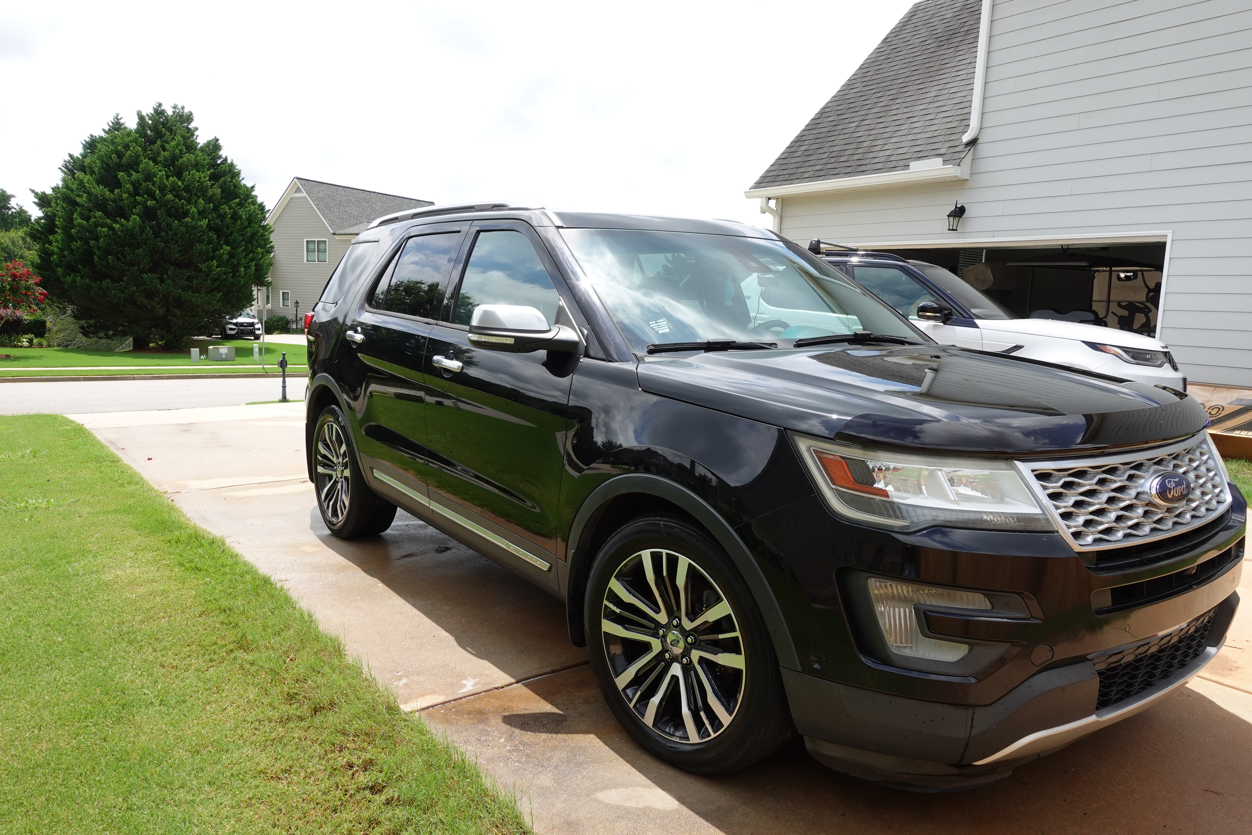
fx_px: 835
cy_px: 418
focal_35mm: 24
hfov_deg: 73.7
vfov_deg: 53.1
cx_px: 626
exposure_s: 1/320
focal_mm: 9.4
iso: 125
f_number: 5.6
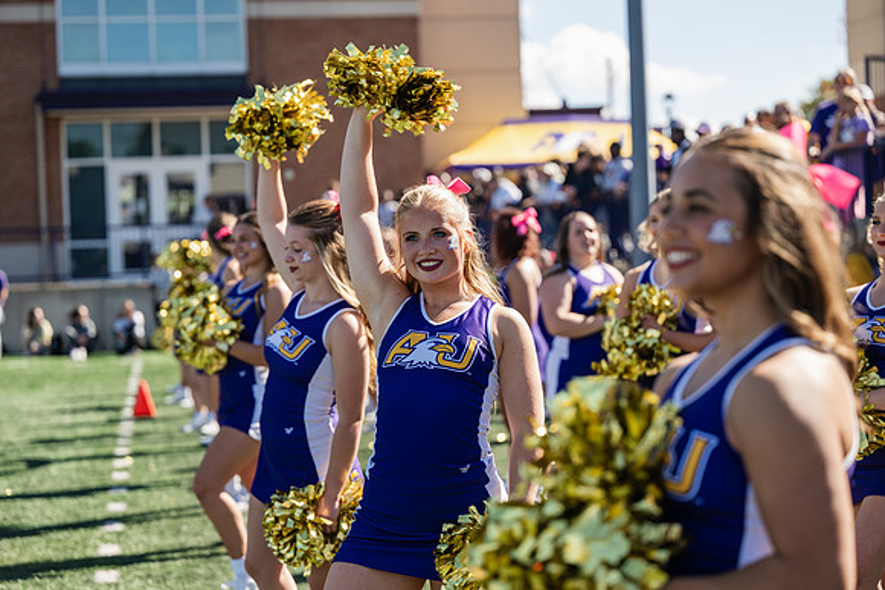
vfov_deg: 17.1
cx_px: 442
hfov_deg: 25.4
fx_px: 1967
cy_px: 295
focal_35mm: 80
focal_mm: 80
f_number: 3.2
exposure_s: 1/800
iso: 125
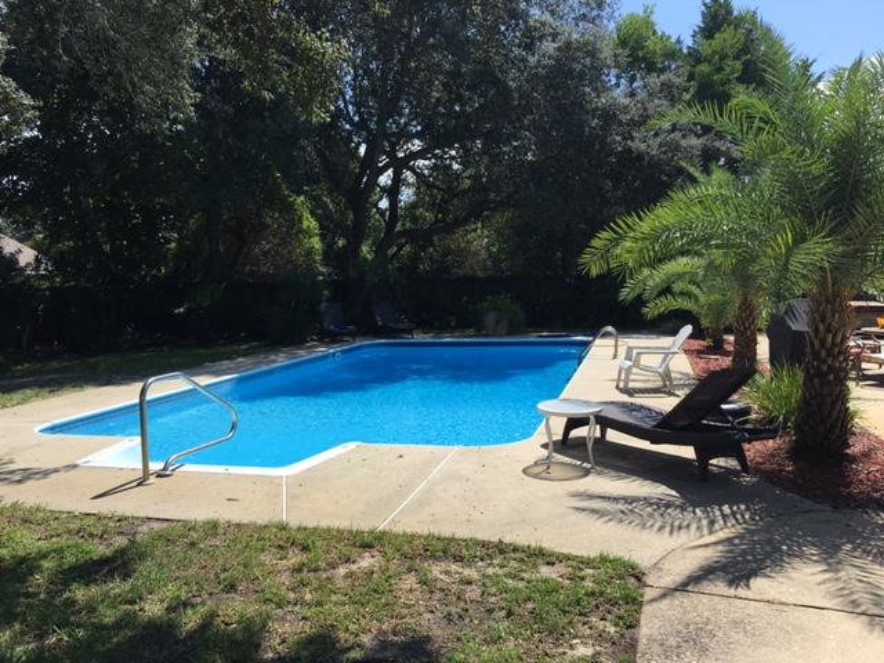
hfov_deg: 61.7
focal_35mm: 29
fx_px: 741
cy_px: 332
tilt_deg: -4.2
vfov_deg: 48.2
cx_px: 442
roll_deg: +1.7
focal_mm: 4.15
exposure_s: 1/1399
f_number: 2.2
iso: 25
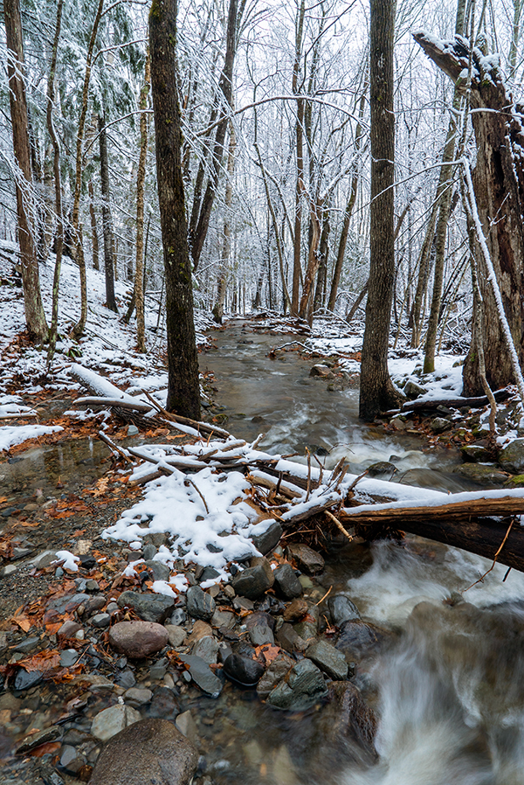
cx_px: 262
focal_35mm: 24
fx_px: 523
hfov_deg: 53.2
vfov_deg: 73.7
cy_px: 392
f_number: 11
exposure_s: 1/2.5
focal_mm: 24
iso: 100
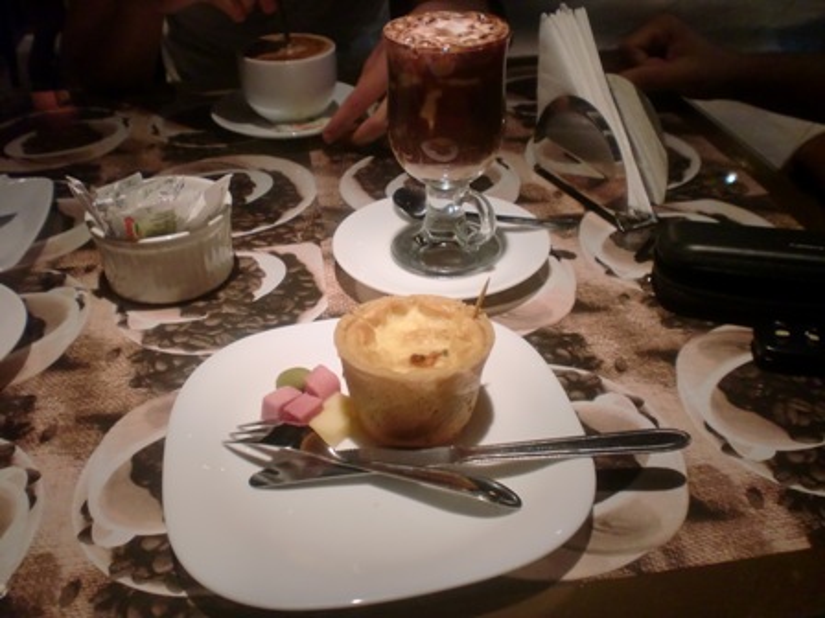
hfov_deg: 52.6
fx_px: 834
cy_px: 309
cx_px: 412
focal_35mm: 35
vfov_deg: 40.7
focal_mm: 6.3
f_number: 3.1
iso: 160
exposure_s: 1/60
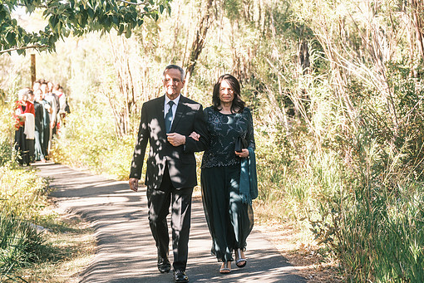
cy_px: 137
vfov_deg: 13.7
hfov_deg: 20.4
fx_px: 1179
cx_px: 204
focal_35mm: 100
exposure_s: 1/600
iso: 200
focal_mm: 58.7
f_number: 2.8
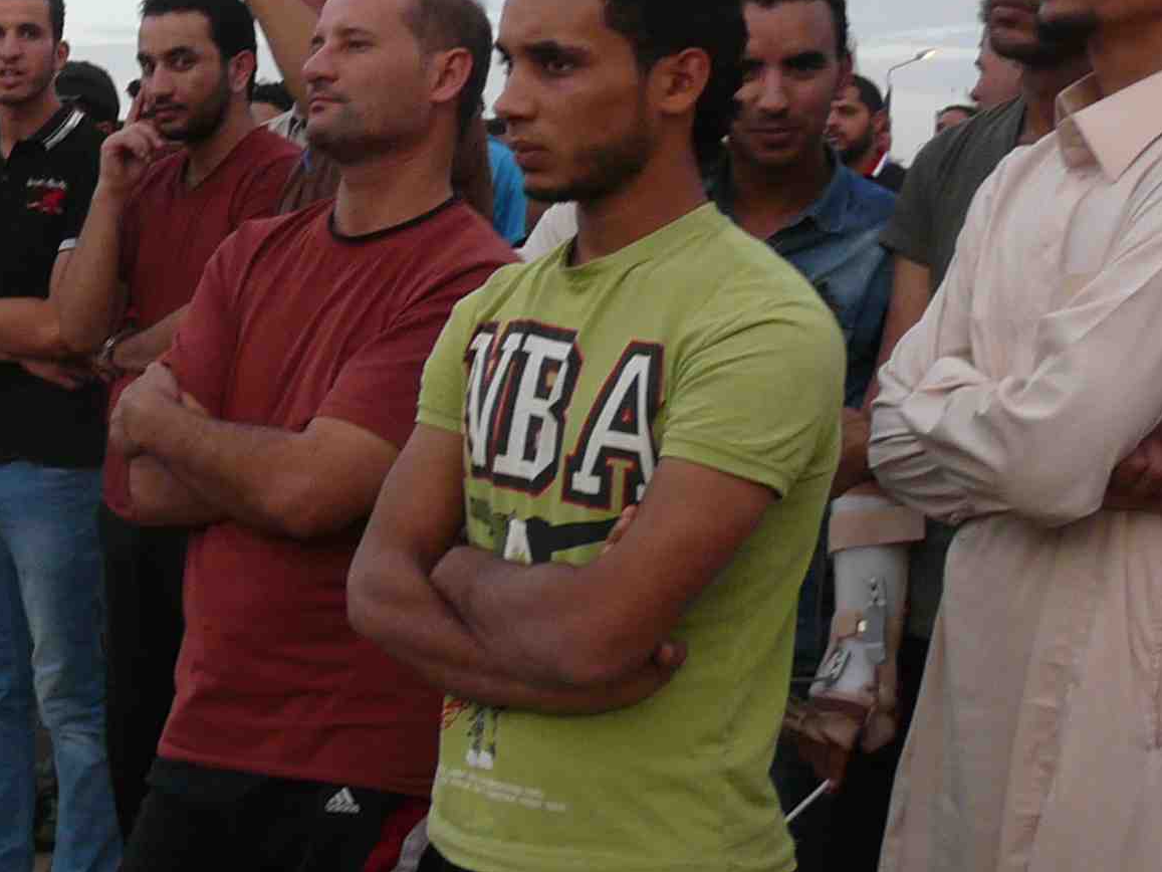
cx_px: -246
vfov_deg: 18.5
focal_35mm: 79
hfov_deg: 22.7
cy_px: 175
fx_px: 2652
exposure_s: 1/125
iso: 100
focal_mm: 4.6
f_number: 3.6
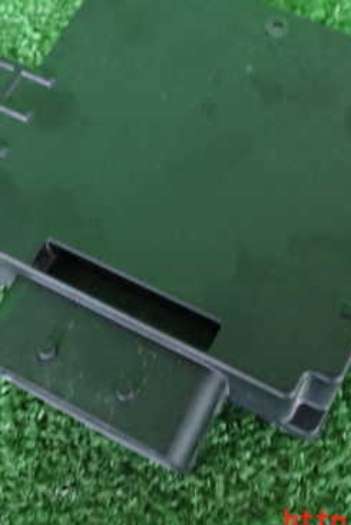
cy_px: 219
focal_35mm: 51
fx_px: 745
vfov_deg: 38.8
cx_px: 178
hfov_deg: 26.5
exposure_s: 1/30
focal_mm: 5.4
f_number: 2.3
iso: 640
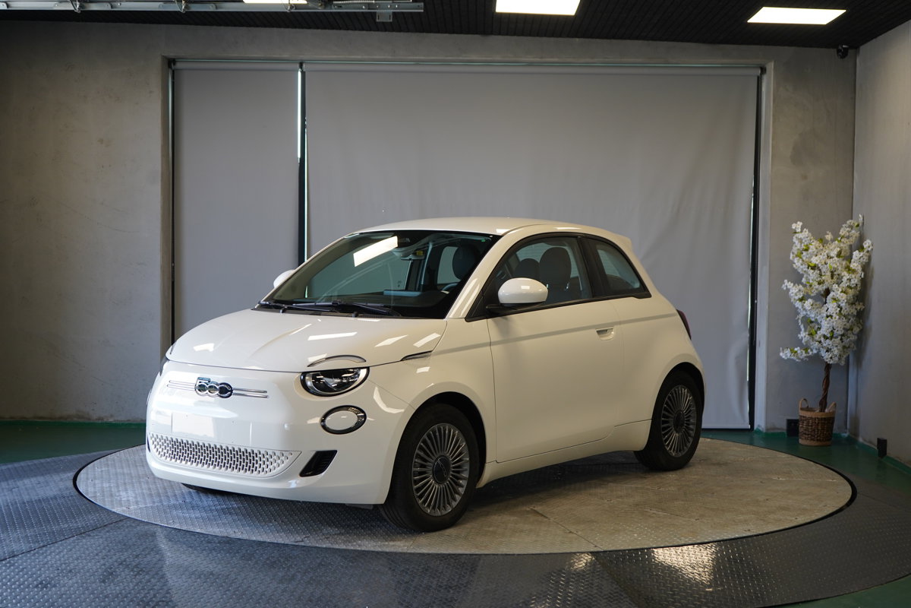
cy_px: 304
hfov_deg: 38.9
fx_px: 1290
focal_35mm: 51
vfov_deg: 26.5
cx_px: 456
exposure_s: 1/160
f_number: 4.5
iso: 800
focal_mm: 51
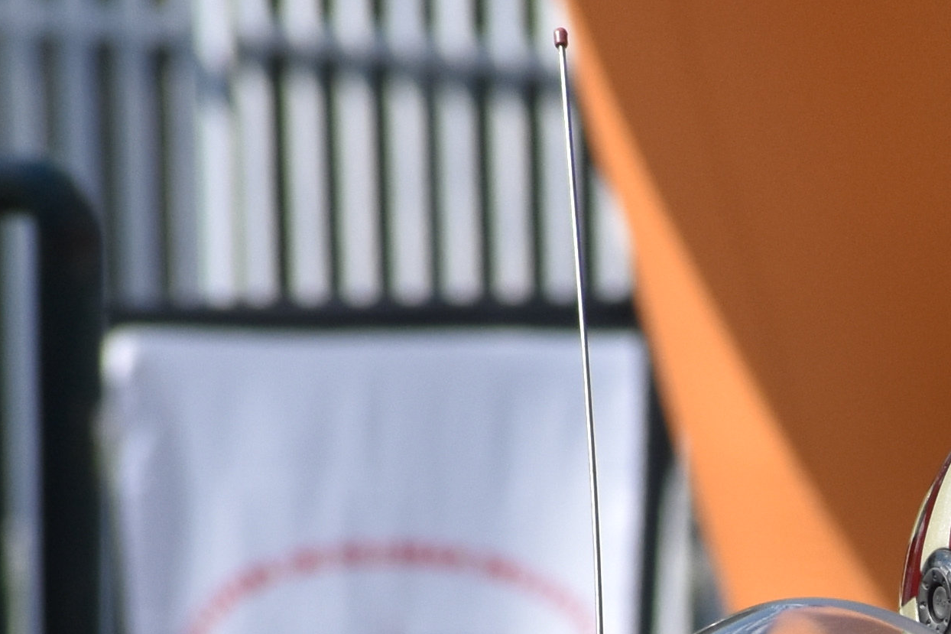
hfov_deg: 1.6
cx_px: 1349
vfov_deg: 1.1
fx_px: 33448
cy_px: 1235
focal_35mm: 1266
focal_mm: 175
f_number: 8
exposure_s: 1/2000
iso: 400
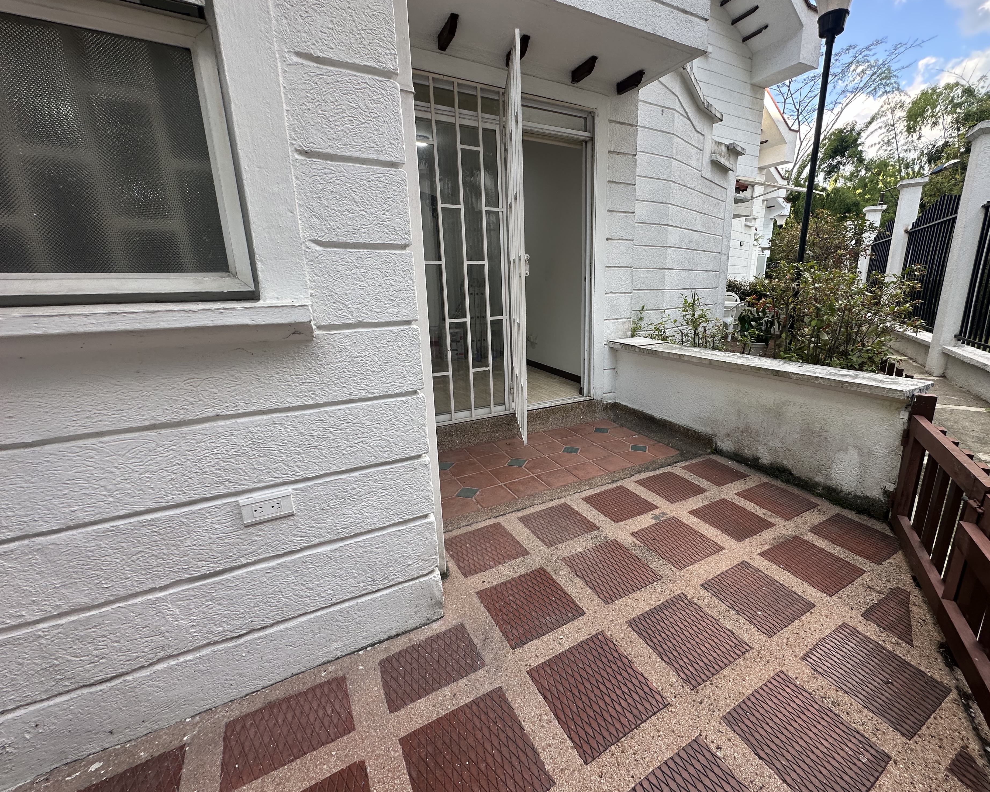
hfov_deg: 96.5
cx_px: 543
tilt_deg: -12.1
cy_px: 393
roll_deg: +0.0
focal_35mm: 15
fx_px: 440
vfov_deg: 84.0
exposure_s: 1/140
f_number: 2.2
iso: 40
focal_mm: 2.22
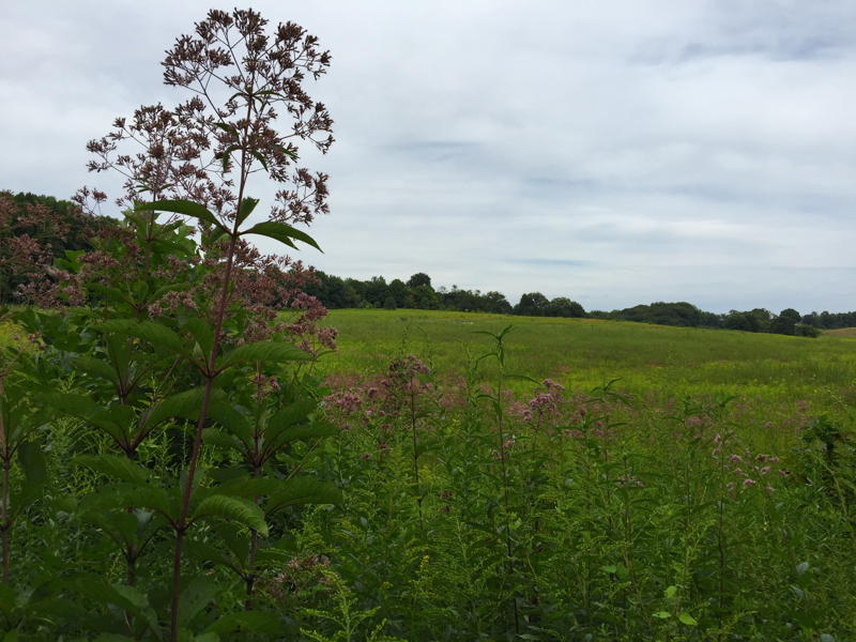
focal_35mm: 29
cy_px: 321
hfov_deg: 61.7
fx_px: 717
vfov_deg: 48.2
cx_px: 428
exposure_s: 1/1883
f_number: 2.2
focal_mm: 4.15
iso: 32
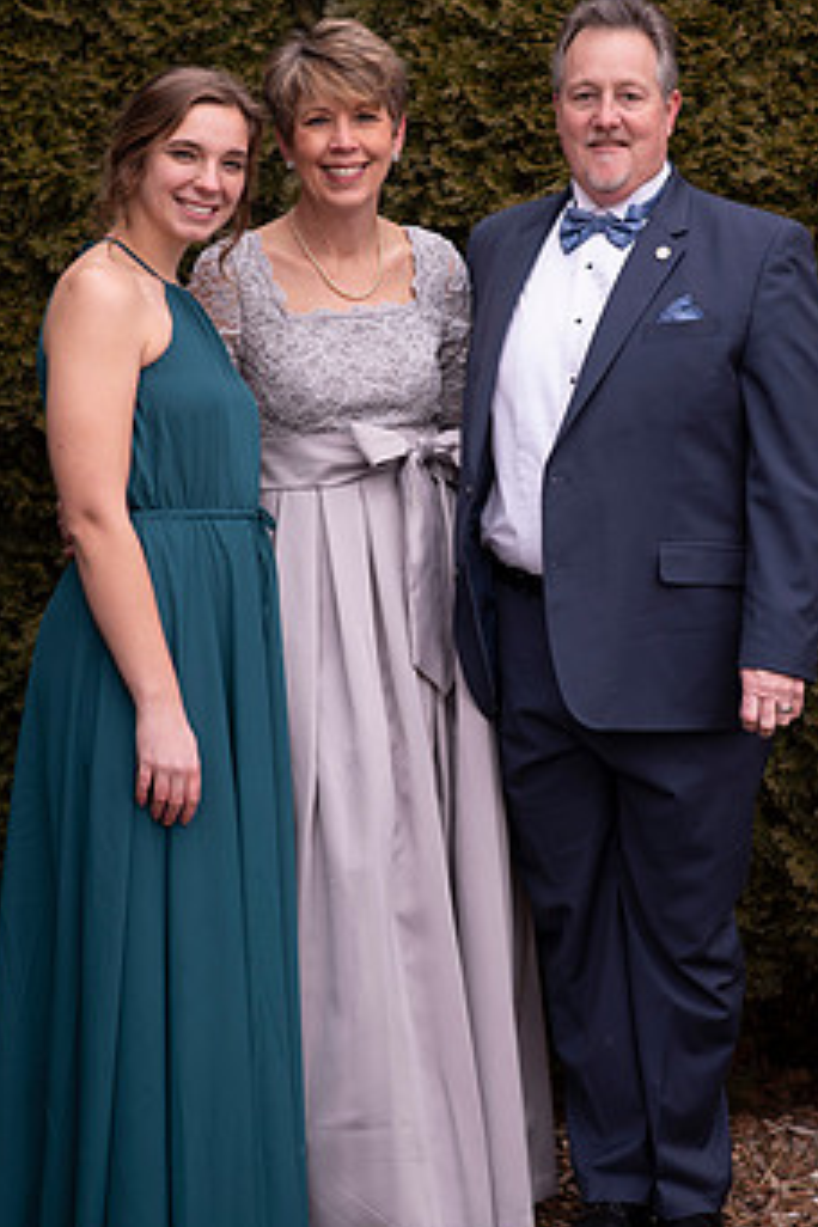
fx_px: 3817
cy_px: 452
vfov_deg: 18.2
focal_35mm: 112
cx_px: 380
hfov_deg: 12.2
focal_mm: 85
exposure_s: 1/125
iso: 100
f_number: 2.5
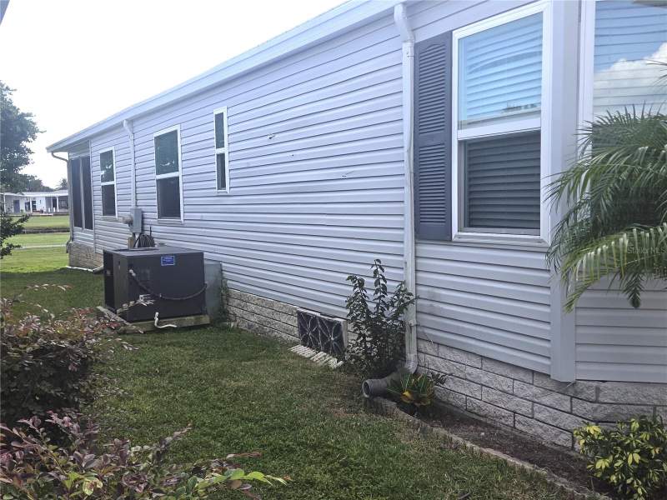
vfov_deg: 45.4
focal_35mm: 31
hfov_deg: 58.4
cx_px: 334
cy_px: 250
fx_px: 597
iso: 25
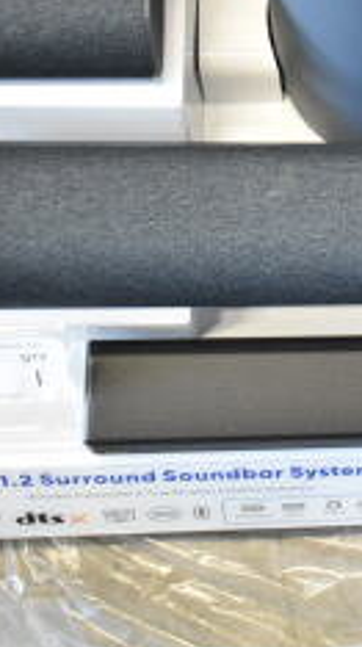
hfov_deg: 11.5
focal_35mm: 94
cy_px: 264
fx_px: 1616
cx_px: 727
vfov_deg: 22.6
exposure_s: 1/40
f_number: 3.8
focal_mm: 23
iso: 2000
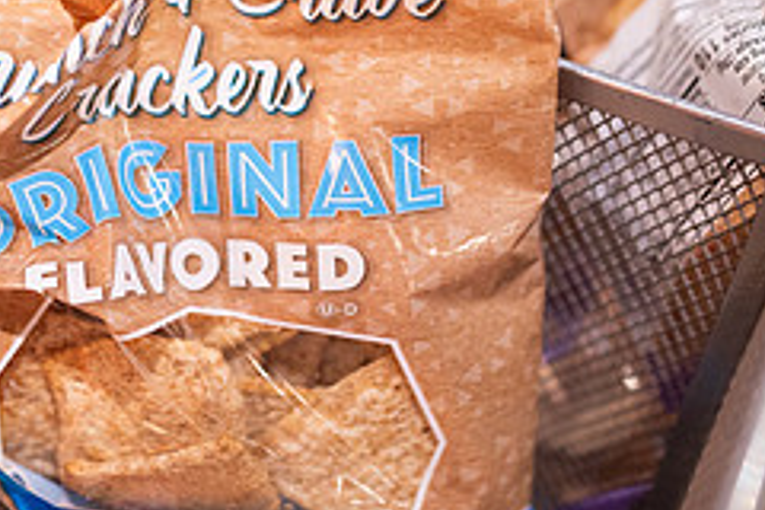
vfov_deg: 23.0
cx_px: 156
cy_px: 88
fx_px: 1232
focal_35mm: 58
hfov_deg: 33.5
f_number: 1.8
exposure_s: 1/200
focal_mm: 24
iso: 1250
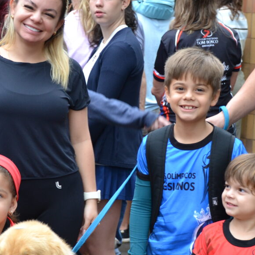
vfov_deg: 13.7
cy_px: 149
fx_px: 1058
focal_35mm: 127
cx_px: 155
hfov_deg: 13.7
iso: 400
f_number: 4
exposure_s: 1/60
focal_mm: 30
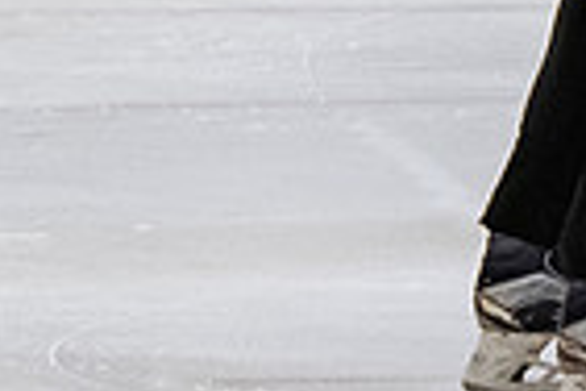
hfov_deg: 1.2
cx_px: 1129
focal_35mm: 1767
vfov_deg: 0.8
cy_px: -596
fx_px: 28761
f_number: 3.5
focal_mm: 190
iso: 3200
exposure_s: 1/800
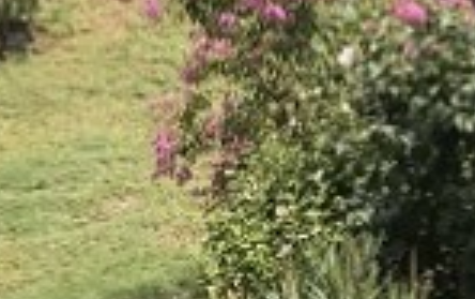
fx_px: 2074
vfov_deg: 8.0
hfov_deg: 12.1
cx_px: 812
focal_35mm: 160
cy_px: -190
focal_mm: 3.99
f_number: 1.8
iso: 20
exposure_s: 1/529
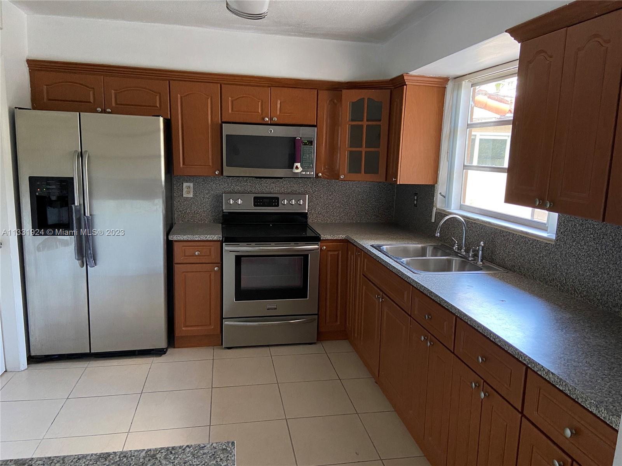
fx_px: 467
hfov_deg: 67.3
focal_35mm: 26
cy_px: 233
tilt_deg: -11.0
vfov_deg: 53.1
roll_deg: -1.9
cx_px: 311
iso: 125
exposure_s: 1/67
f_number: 1.8
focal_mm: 4.25
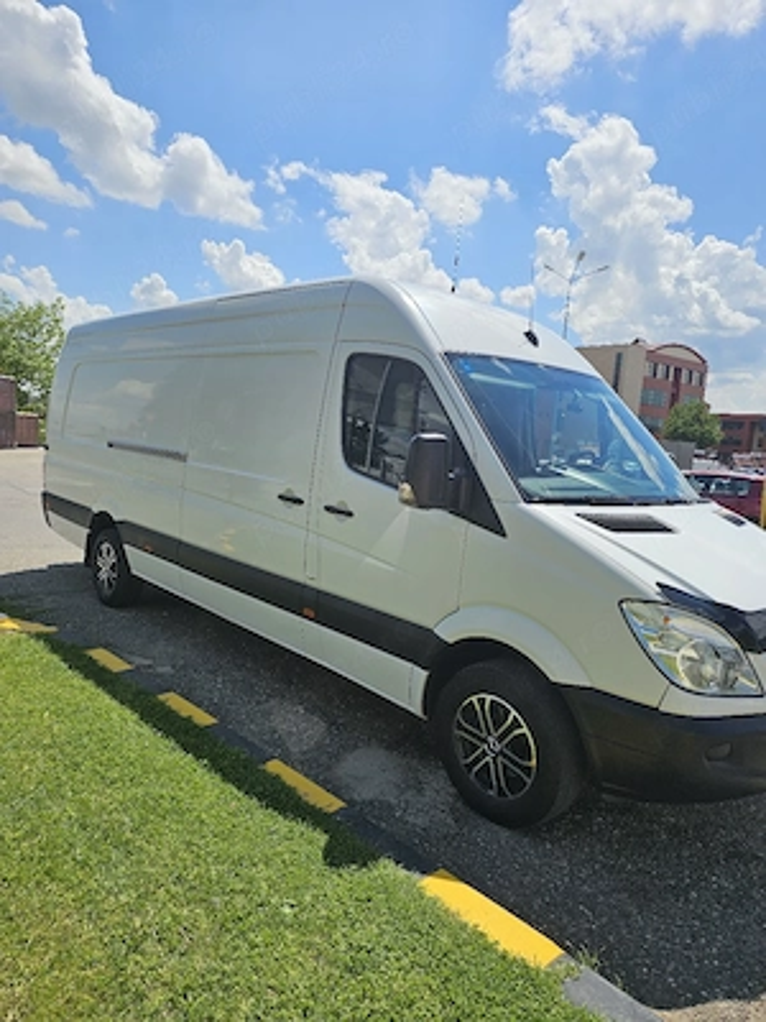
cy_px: 511
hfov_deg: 58.9
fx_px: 679
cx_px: 383
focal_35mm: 23
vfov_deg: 73.9
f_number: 1.7
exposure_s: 1/1250
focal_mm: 6.3
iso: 10
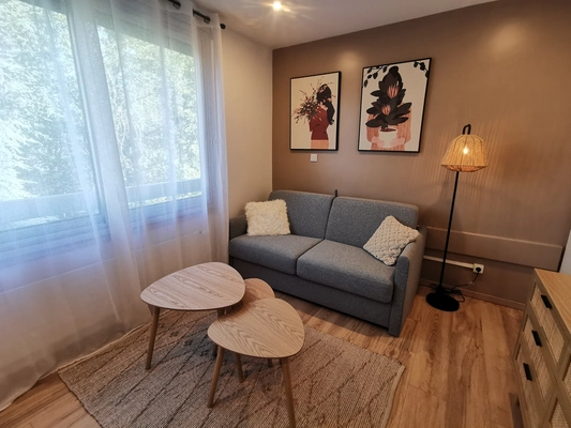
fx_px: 280
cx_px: 286
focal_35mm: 17
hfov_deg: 91.0
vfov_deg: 74.8
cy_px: 214
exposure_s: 1/50
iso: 200
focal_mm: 2.26
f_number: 2.2
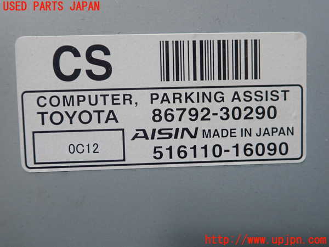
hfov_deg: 60.0
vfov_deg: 46.8
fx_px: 285
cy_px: 124
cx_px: 164
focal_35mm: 30
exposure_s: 1/125
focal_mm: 5.5
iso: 250
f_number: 2.3
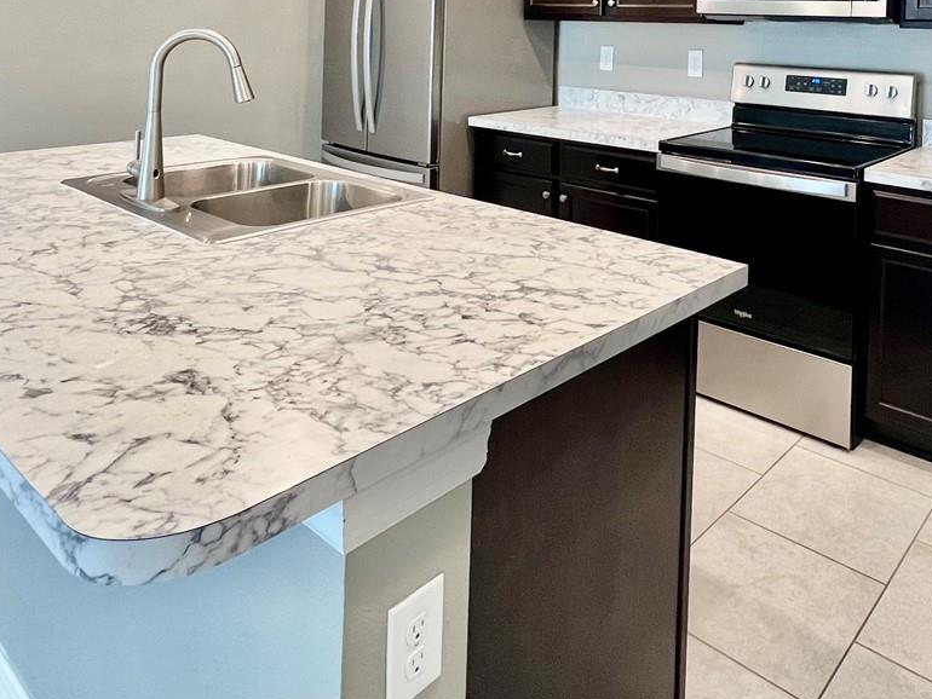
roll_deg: -1.1
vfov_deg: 45.2
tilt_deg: -1.4
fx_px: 727
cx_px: 610
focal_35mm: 27
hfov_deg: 63.9
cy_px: 35
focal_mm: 1.57
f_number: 1.8
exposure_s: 1/60
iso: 250
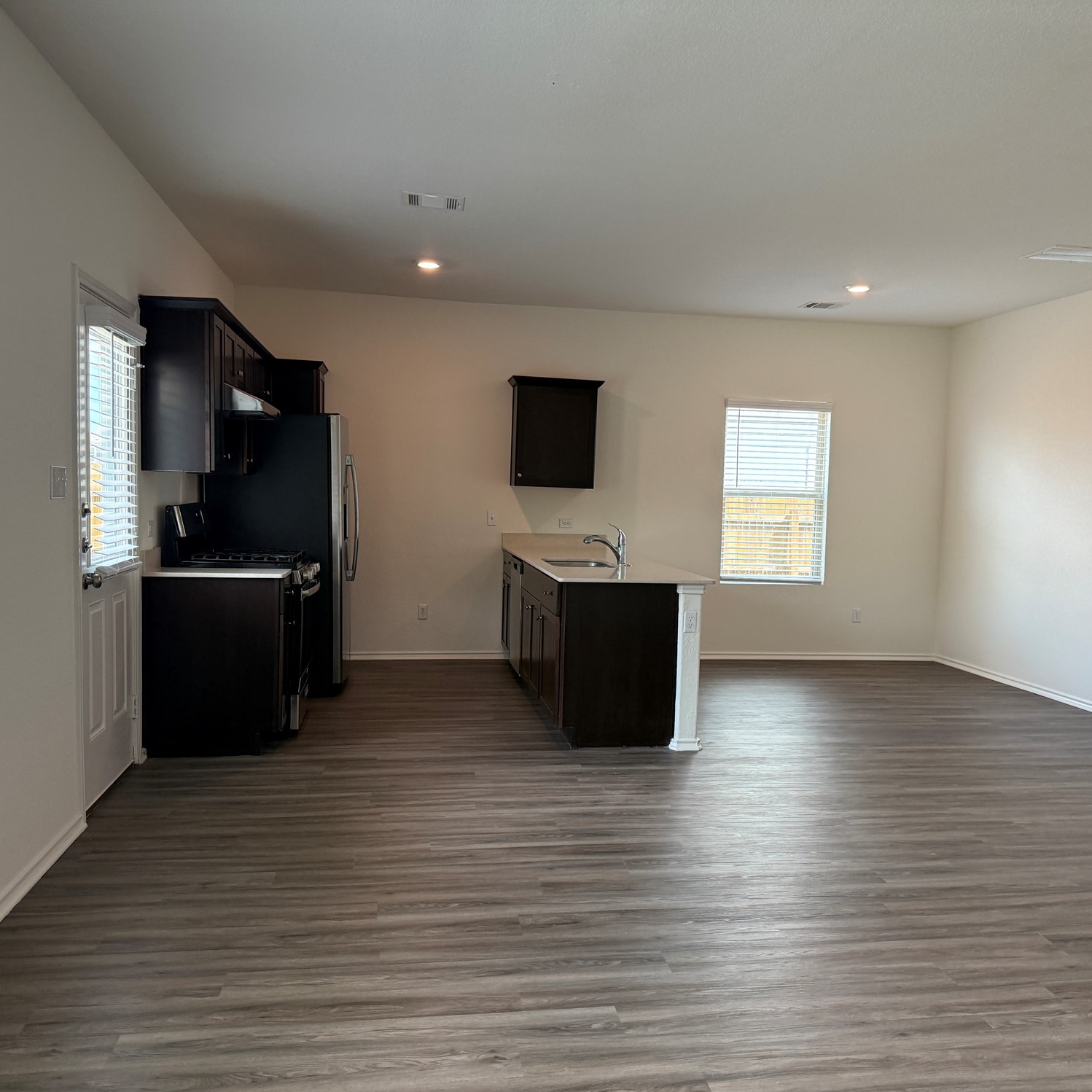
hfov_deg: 55.6
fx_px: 1035
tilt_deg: -3.2
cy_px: 558
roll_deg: -0.1
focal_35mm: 29
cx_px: 578
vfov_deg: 55.6
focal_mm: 6.76
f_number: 1.78
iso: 200
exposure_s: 1/147
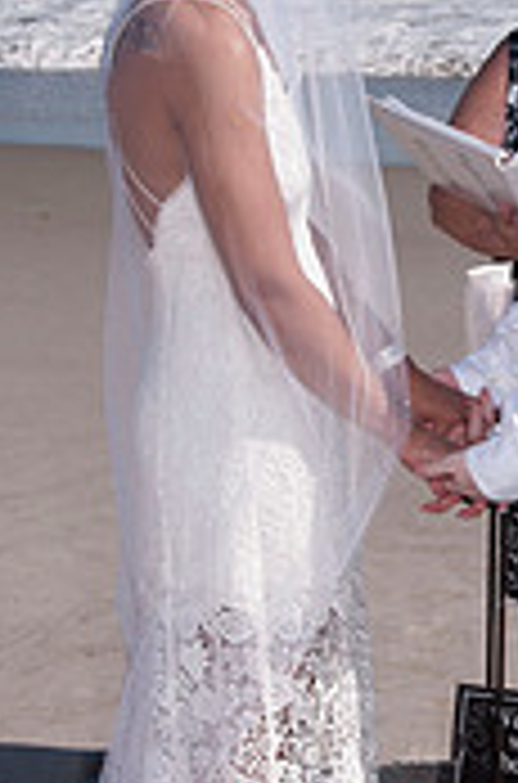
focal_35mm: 136
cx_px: 507
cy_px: 351
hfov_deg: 10.0
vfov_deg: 15.1
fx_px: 2953
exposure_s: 1/250
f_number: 13
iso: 100
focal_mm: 35
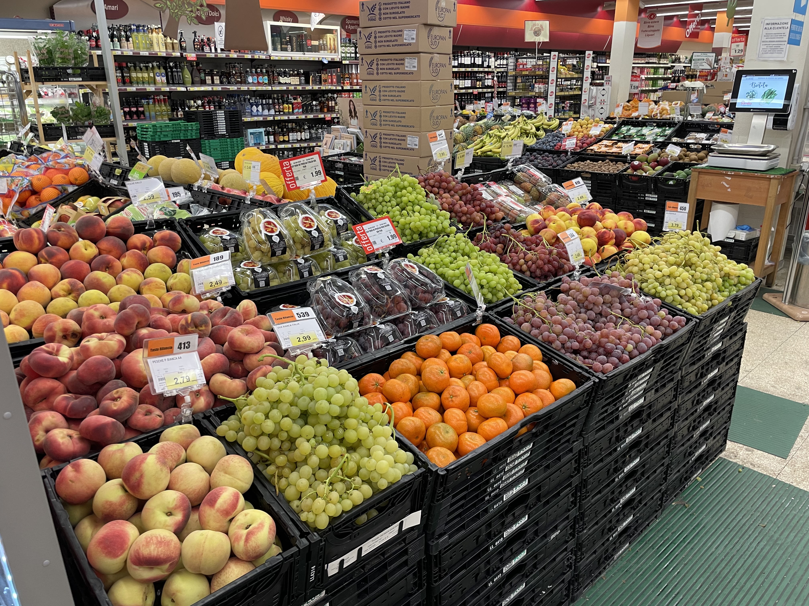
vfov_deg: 53.1
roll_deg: +0.6
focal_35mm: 26
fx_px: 608
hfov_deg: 67.3
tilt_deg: -18.4
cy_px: 303
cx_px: 404
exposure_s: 1/50
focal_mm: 4.2
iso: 80
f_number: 1.6
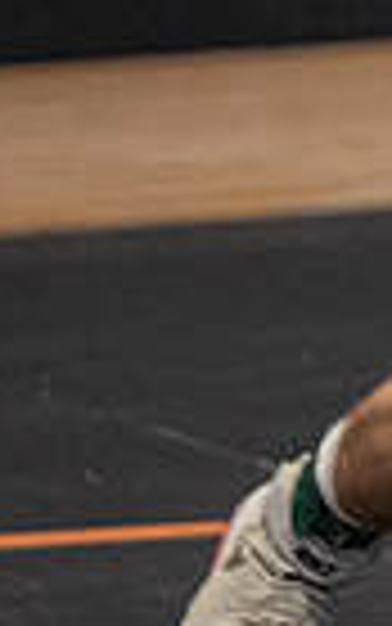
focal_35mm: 1367
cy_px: 341
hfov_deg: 1.0
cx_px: 1796
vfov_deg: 1.5
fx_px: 23342
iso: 3200
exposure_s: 1/1000
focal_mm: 185
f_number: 2.8
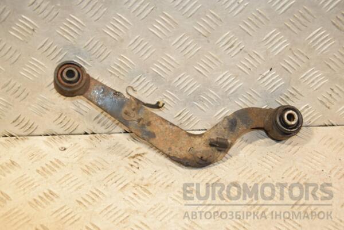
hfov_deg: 33.4
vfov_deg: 22.6
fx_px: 573
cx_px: 172
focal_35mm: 60
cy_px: 115
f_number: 6.3
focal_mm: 40
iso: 800
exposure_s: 1/200
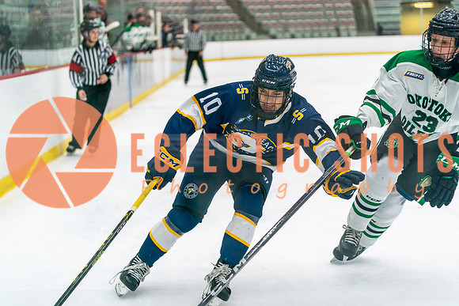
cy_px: 153
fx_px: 893
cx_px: 230
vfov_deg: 19.5
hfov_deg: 28.8
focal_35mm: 70
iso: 3200
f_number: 2.8
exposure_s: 1/1250
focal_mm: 70
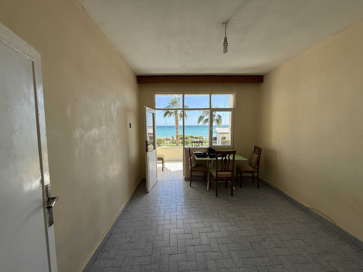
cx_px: 182
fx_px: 147
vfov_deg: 85.7
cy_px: 136
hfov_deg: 102.1
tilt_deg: -3.6
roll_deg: +0.6
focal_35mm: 14
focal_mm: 2.22
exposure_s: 1/644
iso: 50
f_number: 2.2
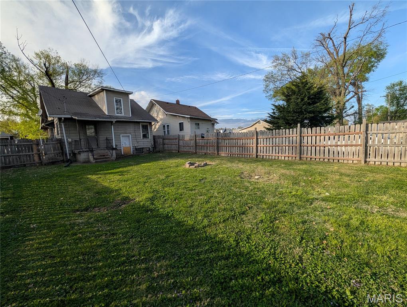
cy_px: 154
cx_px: 204
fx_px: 141
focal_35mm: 12
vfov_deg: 94.6
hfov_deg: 110.5
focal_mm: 2.02
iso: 46
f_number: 1.7
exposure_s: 1/2016
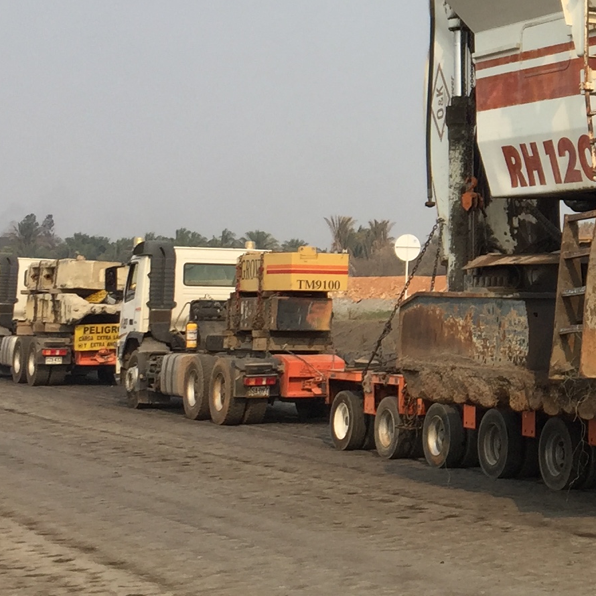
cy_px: 108
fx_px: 1831
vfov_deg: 18.3
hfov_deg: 17.3
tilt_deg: +4.8
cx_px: 779
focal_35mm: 94
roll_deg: +1.4
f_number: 2.2
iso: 32
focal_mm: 4.15
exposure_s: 1/1647
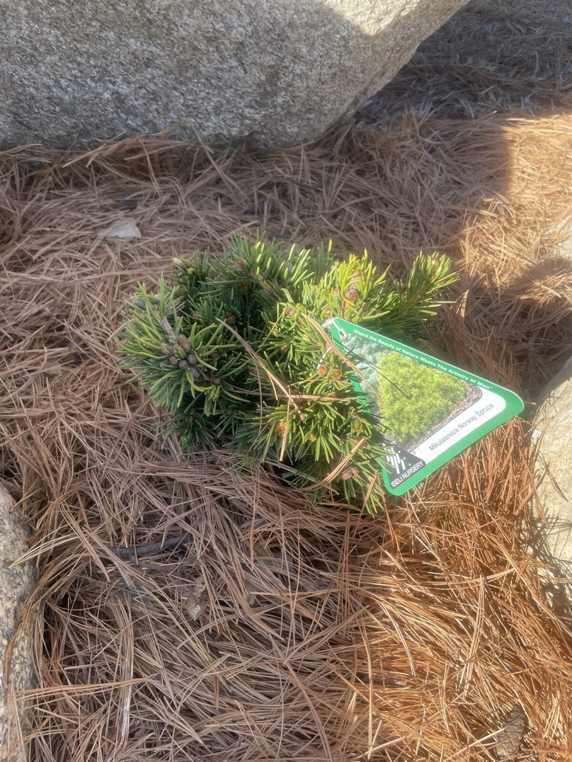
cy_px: 381
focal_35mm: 26
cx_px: 286
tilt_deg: -47.1
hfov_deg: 53.1
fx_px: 573
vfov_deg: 67.3
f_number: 1.6
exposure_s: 1/861
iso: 32
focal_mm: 4.2
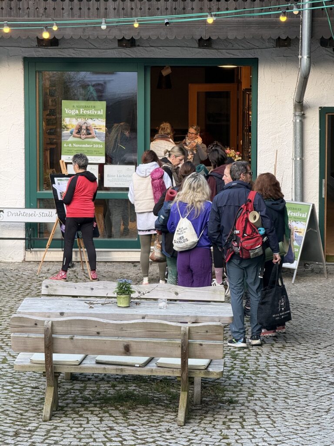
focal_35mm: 120
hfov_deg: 12.3
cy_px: 223
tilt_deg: -6.8
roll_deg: -0.6
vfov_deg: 16.4
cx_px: 167
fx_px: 1544
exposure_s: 1/100
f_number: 2.8
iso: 160
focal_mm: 15.66
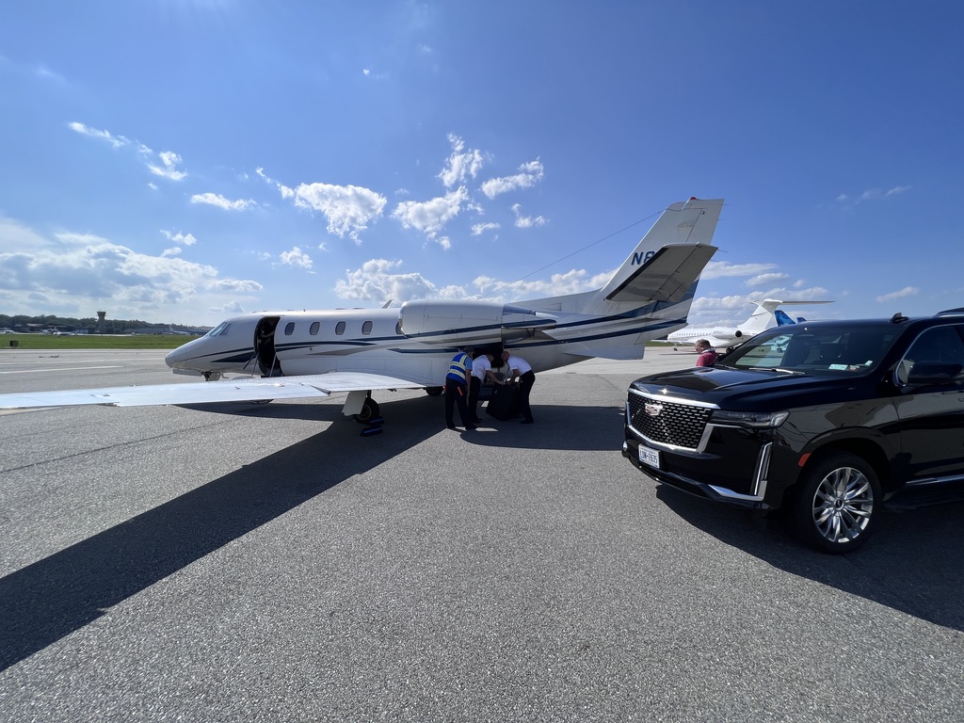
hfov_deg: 106.2
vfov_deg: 89.9
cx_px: 482
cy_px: 362
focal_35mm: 13
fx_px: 362
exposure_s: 1/3534
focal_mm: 1.57
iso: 32
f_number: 1.8
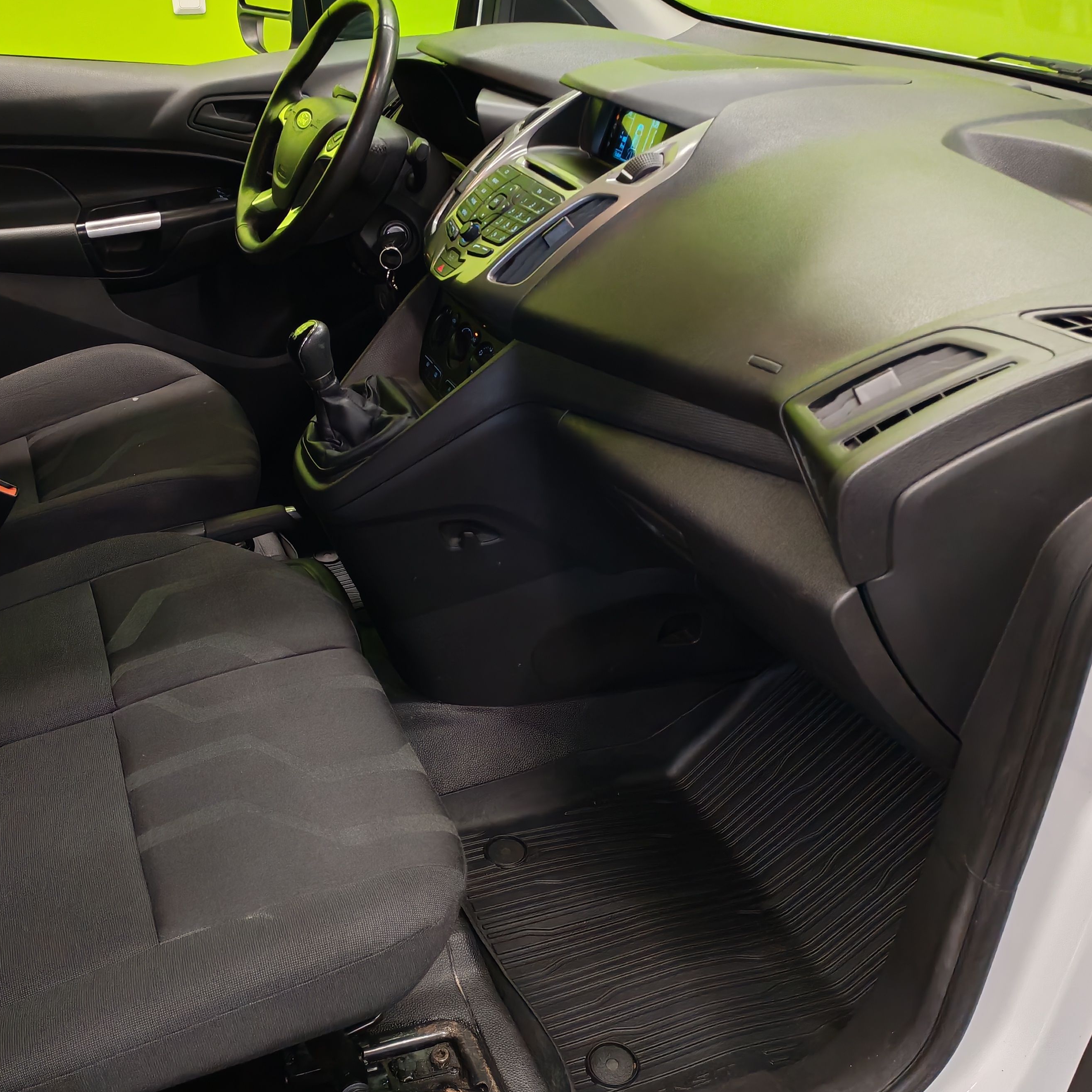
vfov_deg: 44.9
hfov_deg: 44.6
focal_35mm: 37
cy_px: 540
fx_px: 1321
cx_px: 411
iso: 1250
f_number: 1.9
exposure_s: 1/100
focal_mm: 6.12
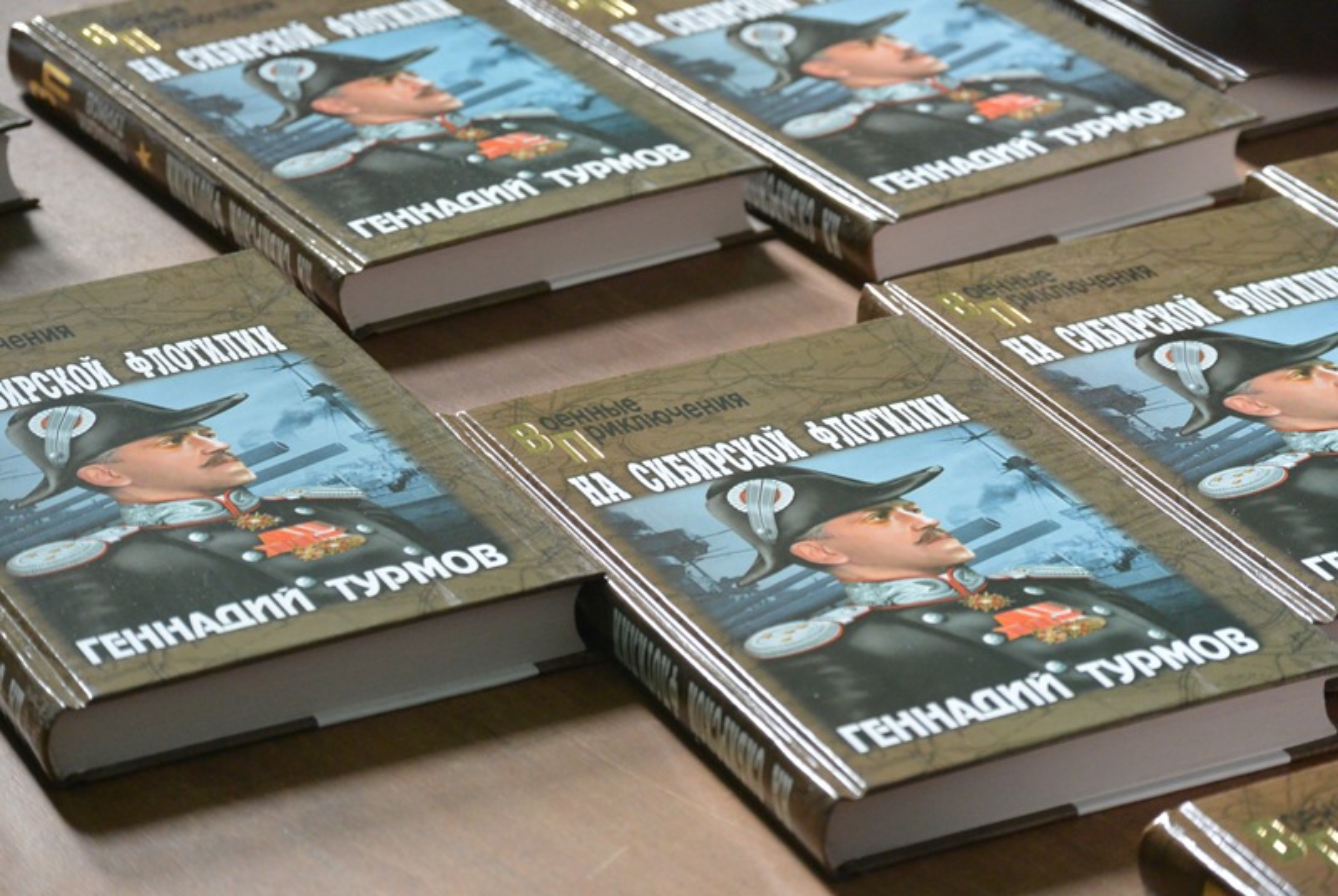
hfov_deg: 16.0
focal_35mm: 128
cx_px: 669
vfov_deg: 10.7
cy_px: 448
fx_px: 4764
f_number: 4
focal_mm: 47.5
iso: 800
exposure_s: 1/40
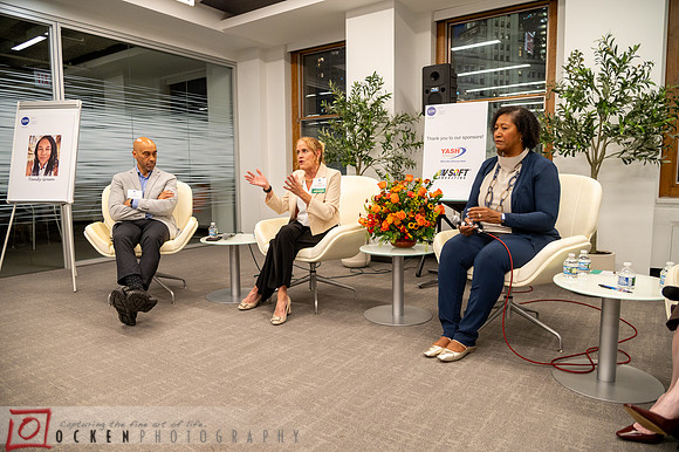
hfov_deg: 73.8
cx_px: 340
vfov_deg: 53.1
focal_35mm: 24
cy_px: 226
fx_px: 452
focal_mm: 24
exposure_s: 1/100
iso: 1600
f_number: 4
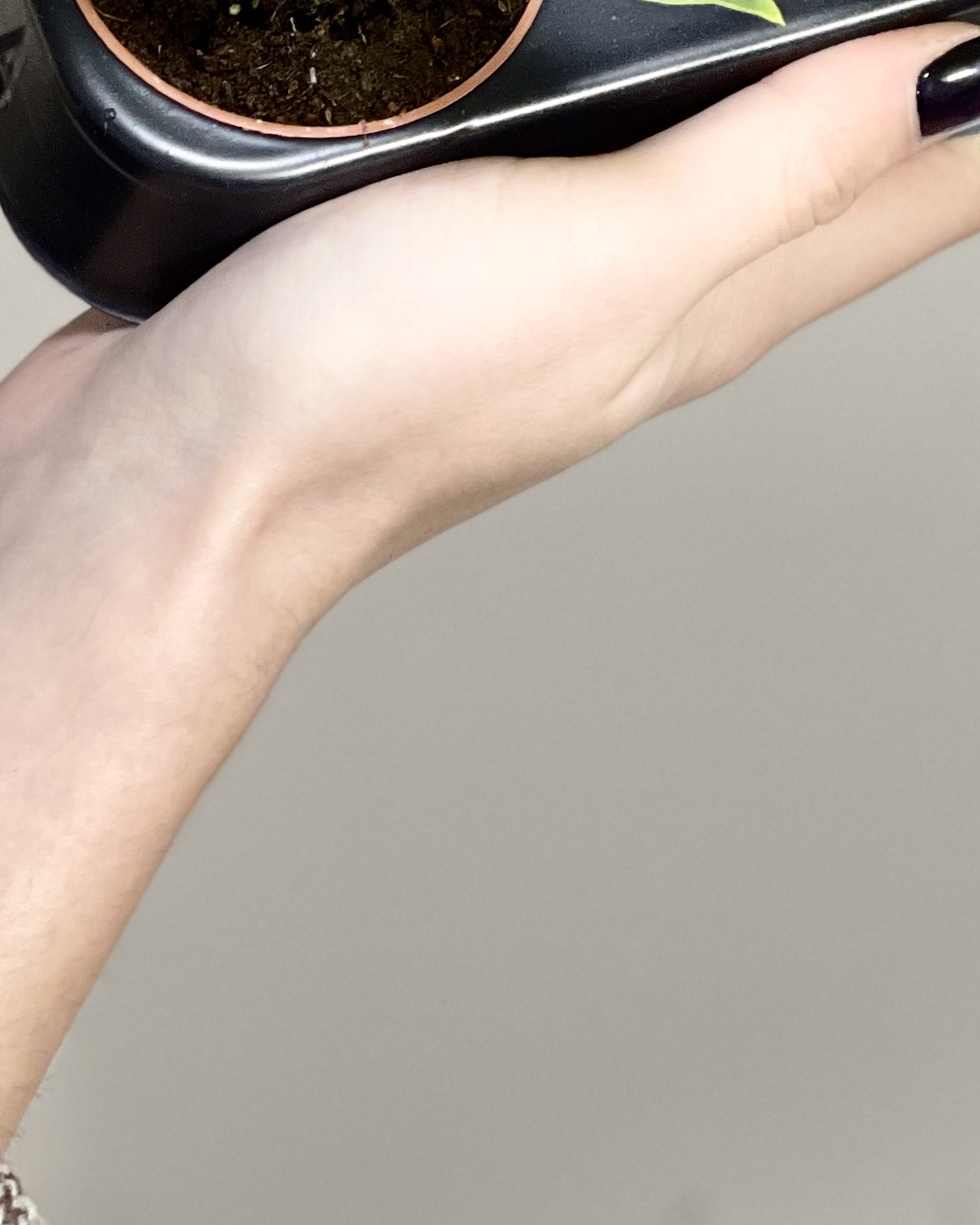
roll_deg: +5.2
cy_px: -477
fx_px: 6527
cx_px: 565
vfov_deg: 10.4
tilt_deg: -19.9
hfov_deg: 8.6
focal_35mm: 180
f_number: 2.2
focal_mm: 7.5
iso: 160
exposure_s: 1/100
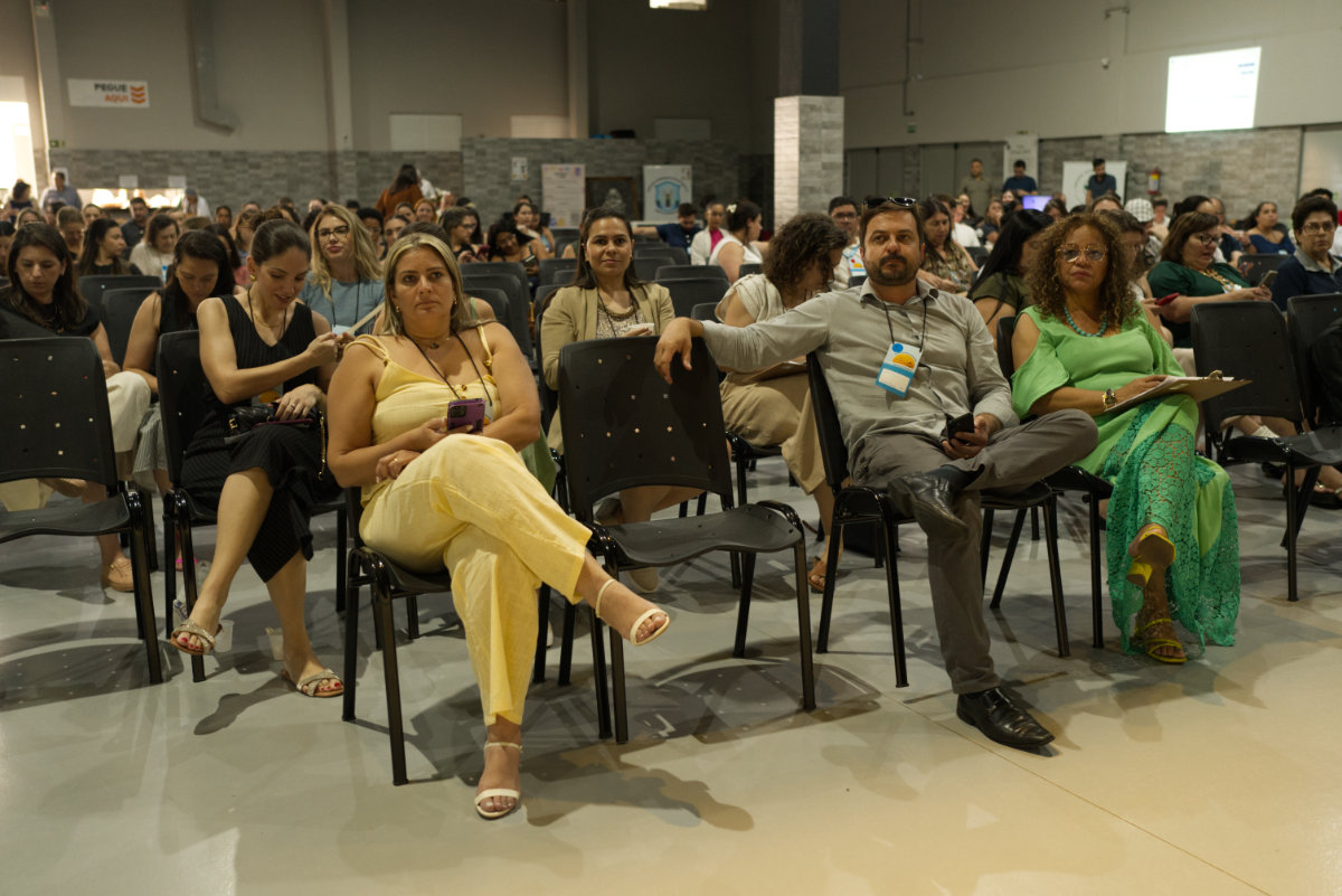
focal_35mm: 35
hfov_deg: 54.4
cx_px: 671
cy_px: 448
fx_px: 1305
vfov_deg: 37.9
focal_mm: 35
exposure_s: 1/80
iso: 2000
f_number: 2.8
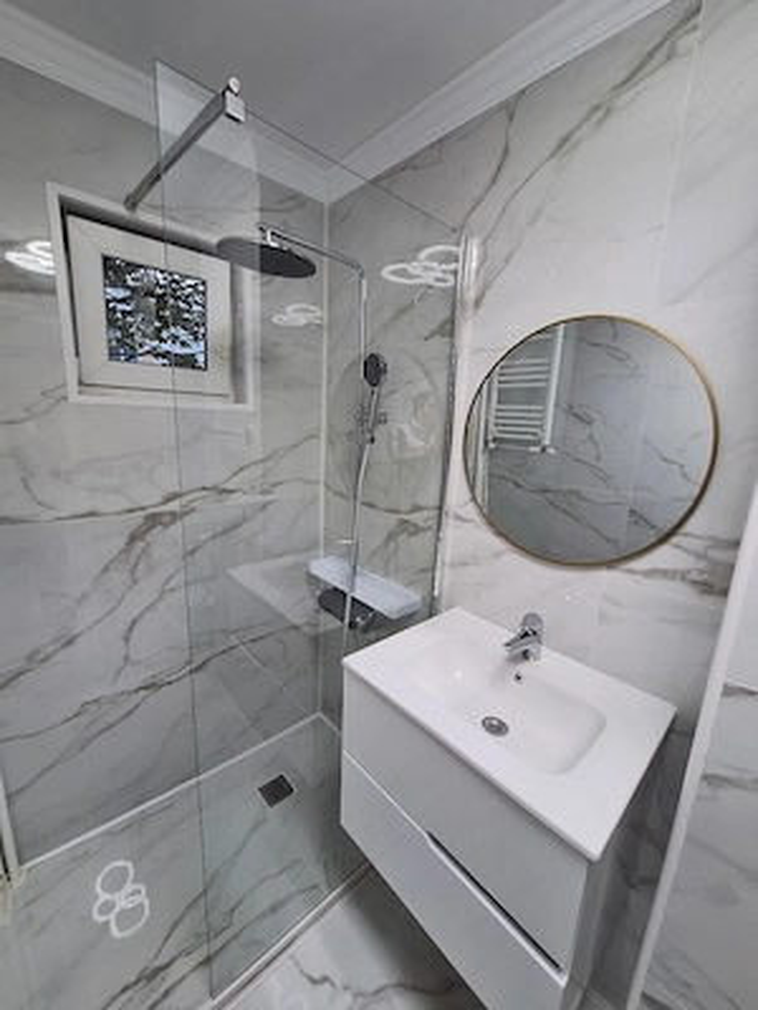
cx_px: 379
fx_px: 380
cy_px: 505
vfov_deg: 106.2
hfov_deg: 89.9
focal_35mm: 13
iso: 50
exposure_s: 1/60.2
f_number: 2.2
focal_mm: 1.74
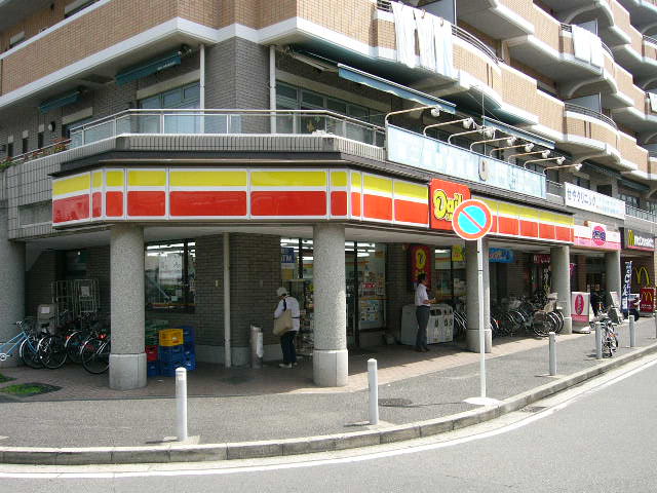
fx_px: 664
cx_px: 328
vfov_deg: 40.7
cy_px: 246
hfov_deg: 52.6
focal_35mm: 35
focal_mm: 5.8
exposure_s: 1/100
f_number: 8
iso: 100
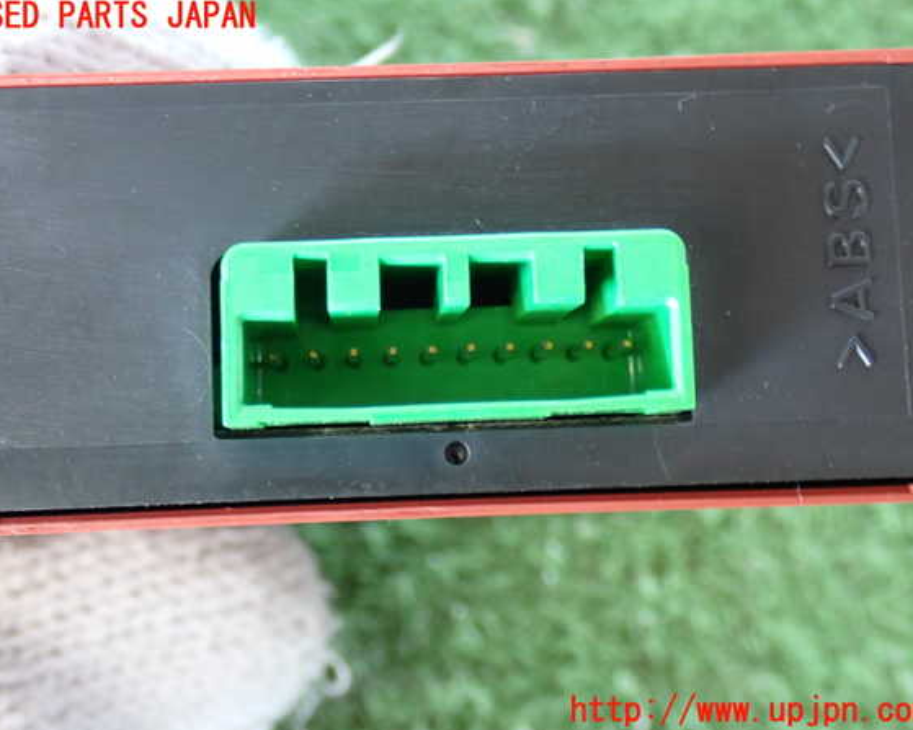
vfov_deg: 23.5
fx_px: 1756
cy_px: 364
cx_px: 449
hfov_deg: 29.1
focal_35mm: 65
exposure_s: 1/15
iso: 800
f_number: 3.6
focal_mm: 11.09
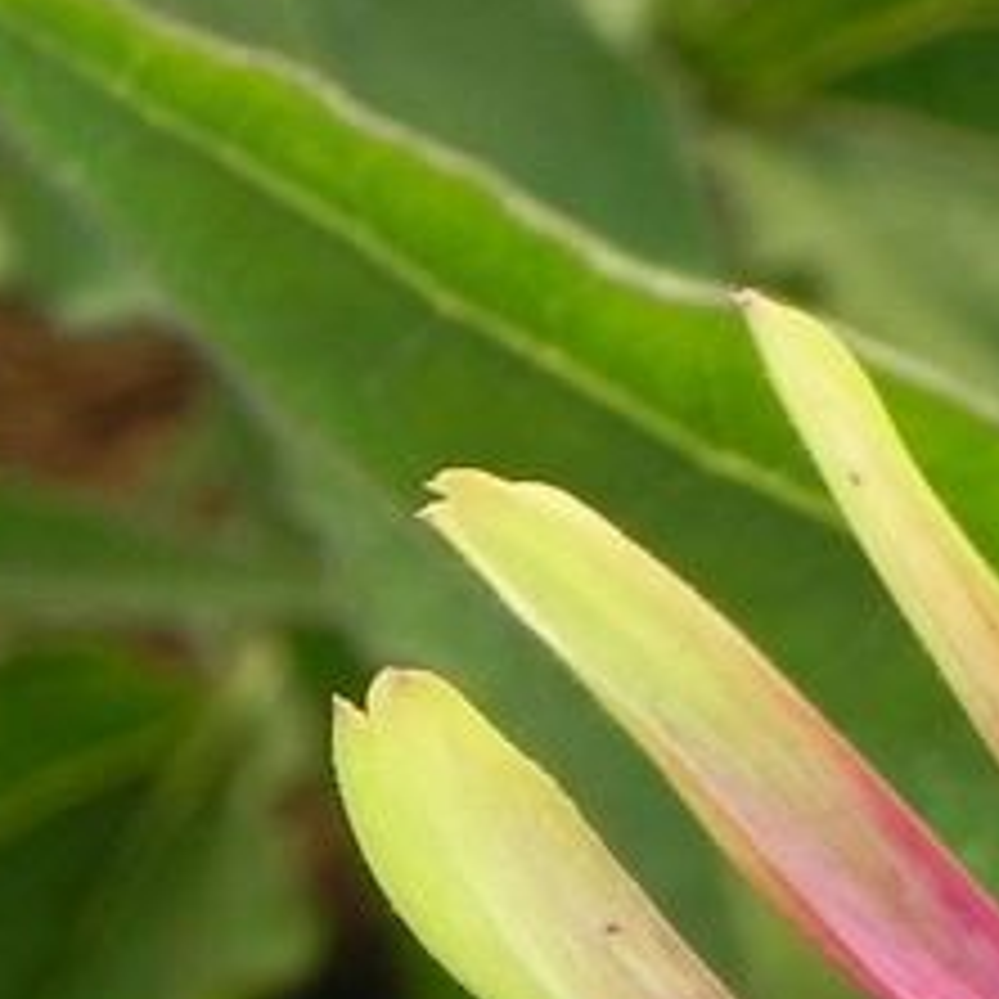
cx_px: 1712
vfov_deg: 2.9
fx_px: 20015
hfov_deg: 2.8
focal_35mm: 613
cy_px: 1566
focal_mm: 25.7
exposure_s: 1/30
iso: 160
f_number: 5.6
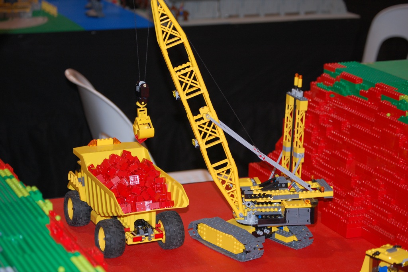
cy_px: 136
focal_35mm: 82
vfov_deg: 16.5
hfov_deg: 24.6
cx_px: 204
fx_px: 934
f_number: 4
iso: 400
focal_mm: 55
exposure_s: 1/60
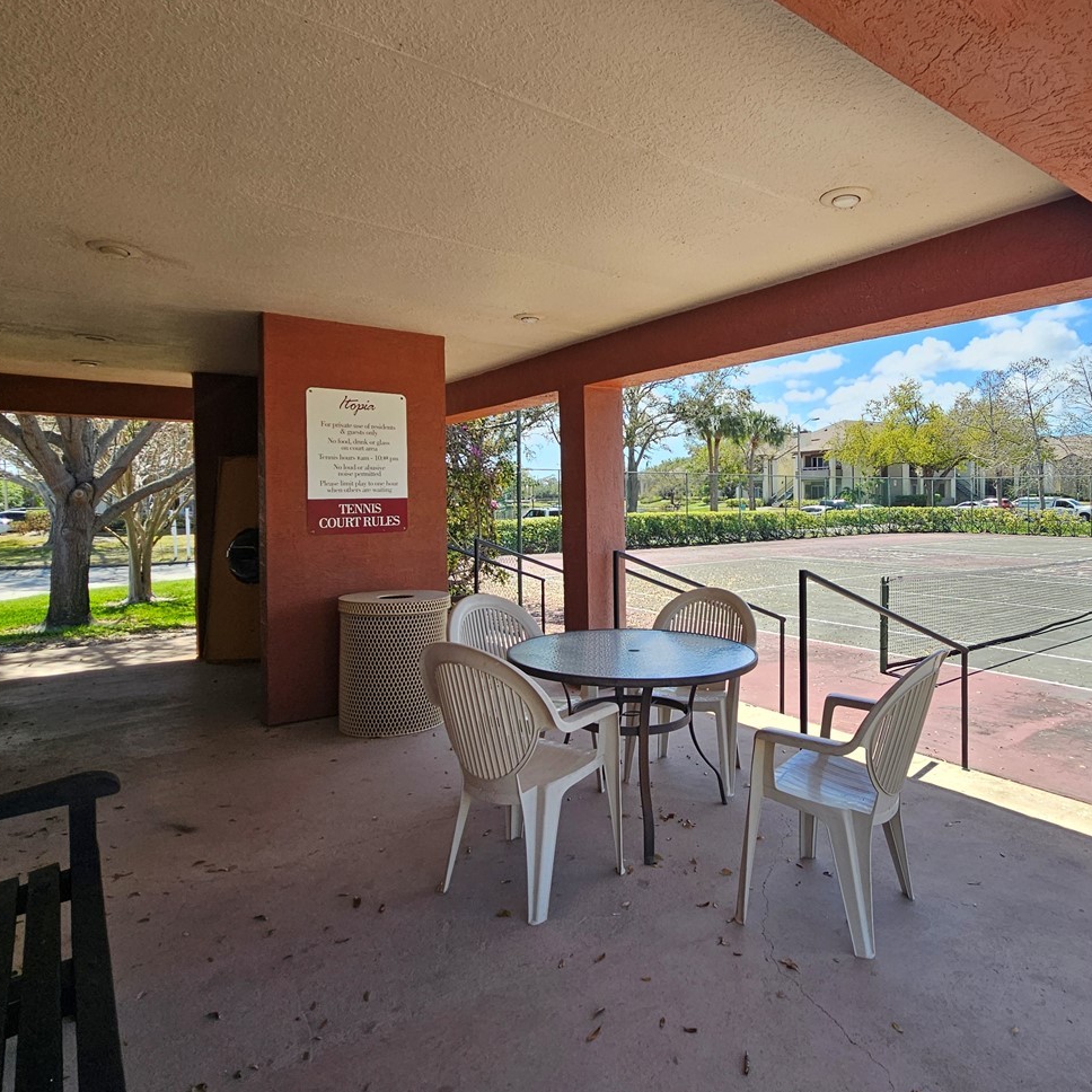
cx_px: 687
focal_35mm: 19
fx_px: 678
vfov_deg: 77.6
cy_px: 513
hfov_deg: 76.2
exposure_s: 1/852
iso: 50
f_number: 2.2
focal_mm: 2.2
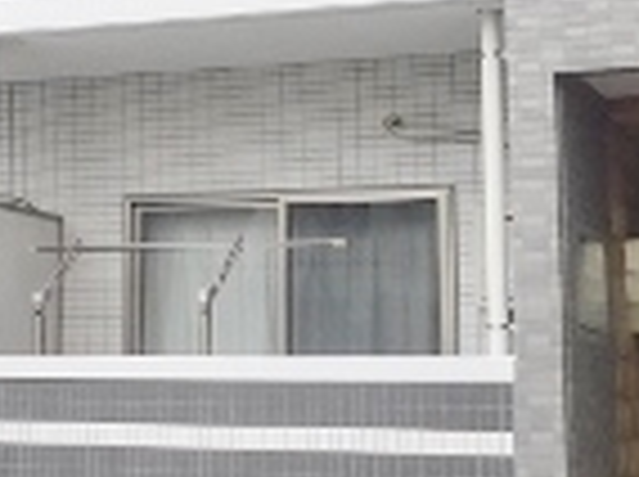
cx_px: 14
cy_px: 14
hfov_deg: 18.5
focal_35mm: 104
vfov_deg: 14.0
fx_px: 1917
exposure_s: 1/500
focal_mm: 4
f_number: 3
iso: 125
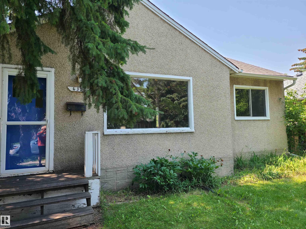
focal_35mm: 26
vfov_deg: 53.1
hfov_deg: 67.3
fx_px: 230
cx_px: 153
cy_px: 114
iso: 40
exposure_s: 1/366
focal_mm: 5.4
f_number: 1.8
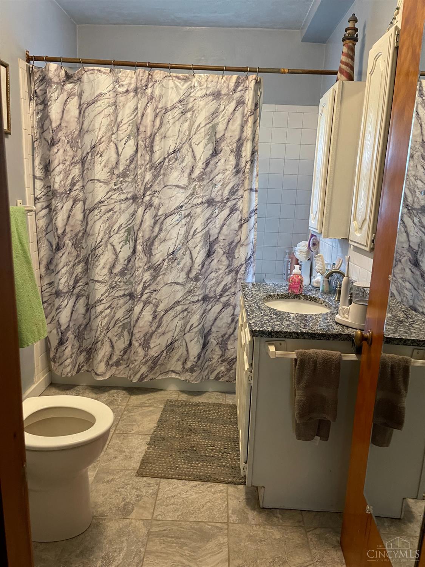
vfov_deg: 69.4
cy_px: 284
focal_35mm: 25
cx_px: 212
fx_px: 409
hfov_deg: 54.9
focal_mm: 5.1
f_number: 1.6
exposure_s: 1/60
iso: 320
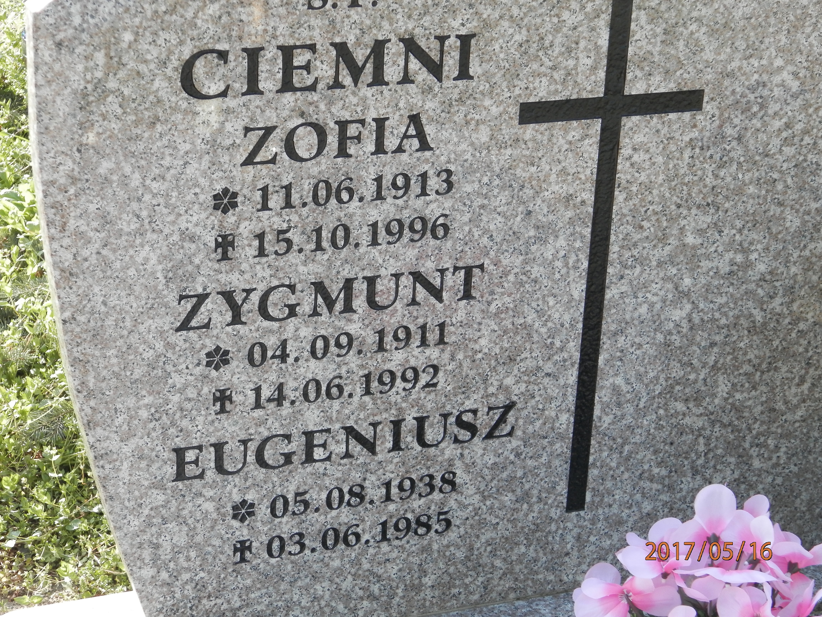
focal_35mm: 82
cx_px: 411
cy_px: 308
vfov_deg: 18.0
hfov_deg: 23.8
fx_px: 1947
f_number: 4.2
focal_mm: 14.6
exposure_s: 1/160
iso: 100
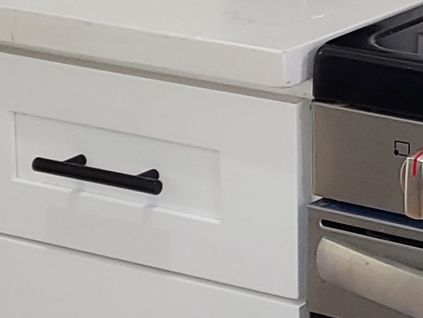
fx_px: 2028
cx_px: 662
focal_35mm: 166
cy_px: -78
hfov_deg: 11.4
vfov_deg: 8.8
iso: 100
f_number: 1.8
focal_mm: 5.4
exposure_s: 1/24
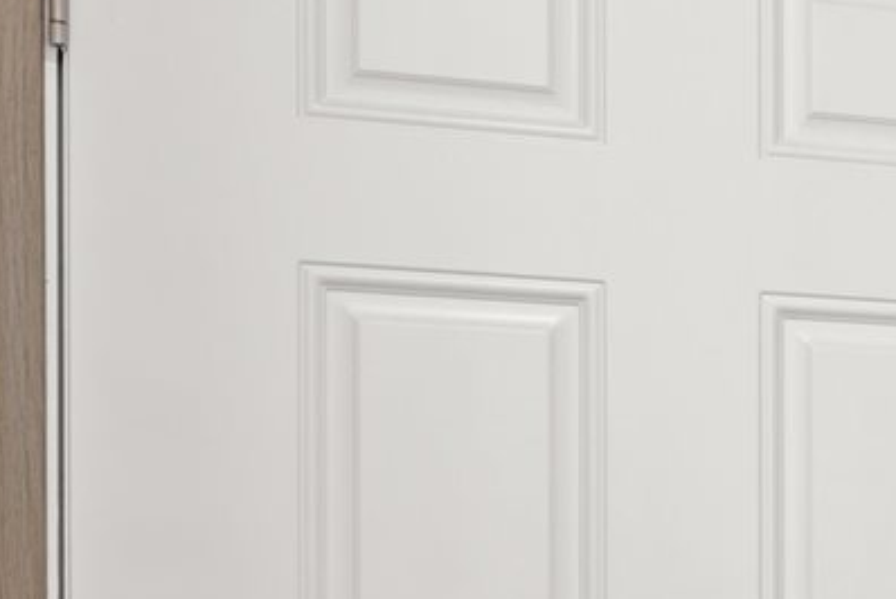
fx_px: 2690
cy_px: 759
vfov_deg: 12.4
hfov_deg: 16.9
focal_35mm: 108
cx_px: 1389
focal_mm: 14
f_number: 8
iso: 100
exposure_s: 6
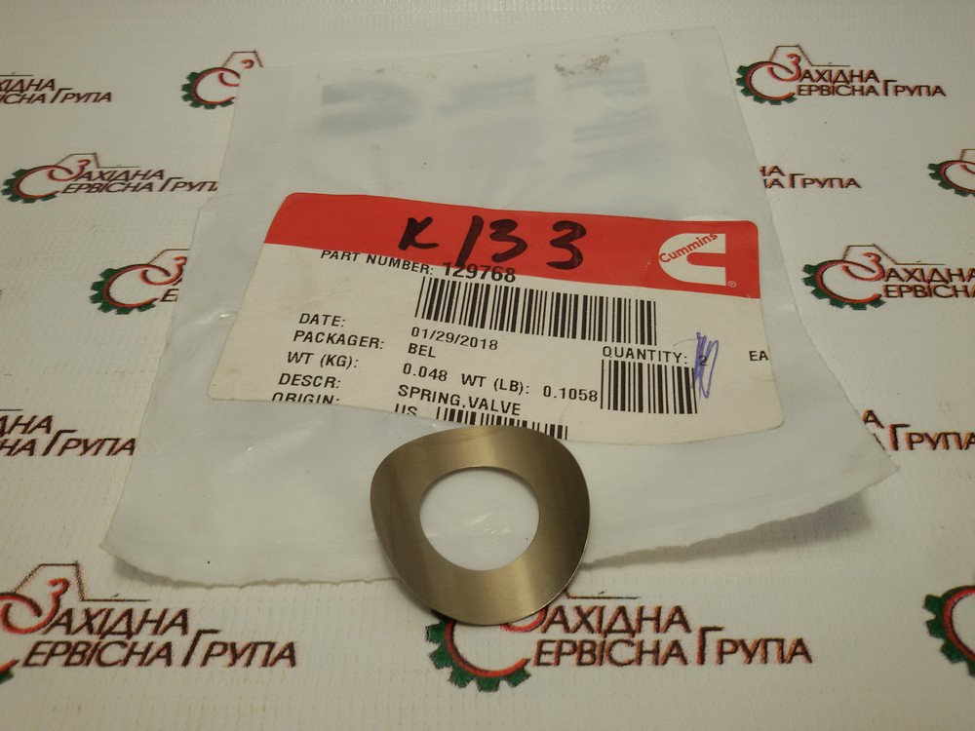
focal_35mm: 31
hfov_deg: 58.4
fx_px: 873
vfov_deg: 45.4
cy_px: 366
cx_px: 488
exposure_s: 1/100
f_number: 2.4
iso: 40
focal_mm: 2.93
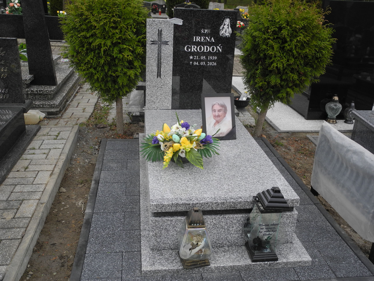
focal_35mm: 35
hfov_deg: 52.6
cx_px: 187
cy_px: 140
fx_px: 378
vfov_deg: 40.7
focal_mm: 7.4
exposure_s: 1/320
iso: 100
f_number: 3.2
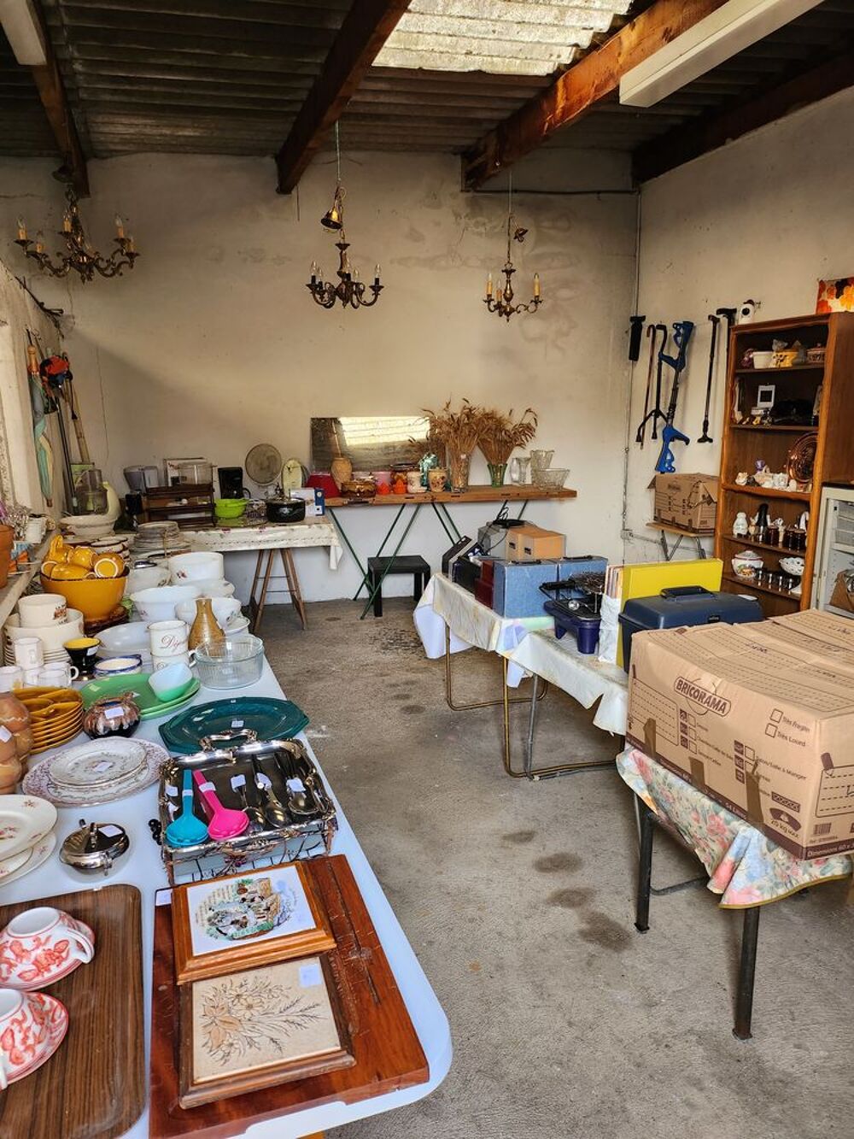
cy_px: 570
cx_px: 427
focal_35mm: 24
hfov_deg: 56.8
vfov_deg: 71.6
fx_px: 789
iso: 320
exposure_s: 1/100
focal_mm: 5
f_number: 1.8
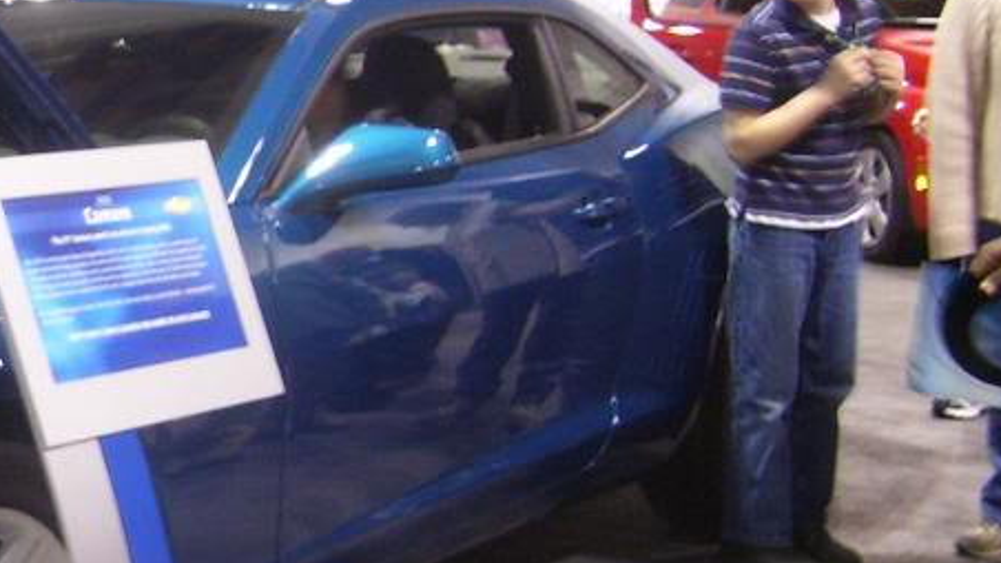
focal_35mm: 84
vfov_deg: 14.4
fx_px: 2229
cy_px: 215
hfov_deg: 24.1
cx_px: -22
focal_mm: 5.6
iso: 160
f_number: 2.7
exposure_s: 1/8
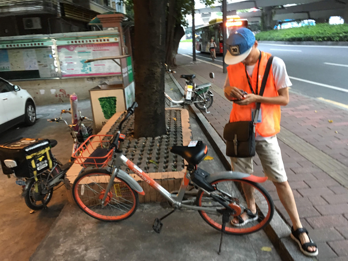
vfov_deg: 48.2
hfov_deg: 61.7
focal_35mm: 29
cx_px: 174
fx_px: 292
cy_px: 130
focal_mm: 4.15
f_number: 2.2
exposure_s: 1/20
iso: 200
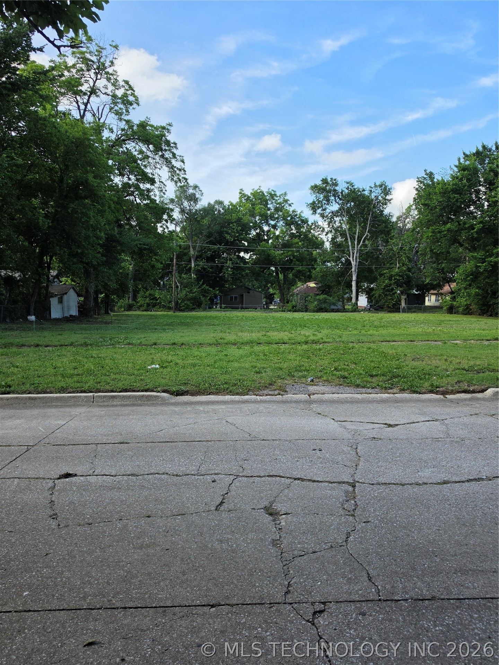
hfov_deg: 58.9
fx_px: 442
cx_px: 250
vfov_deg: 73.9
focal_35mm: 23
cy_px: 332
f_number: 1.4
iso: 64
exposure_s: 1/3889
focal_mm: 6.5
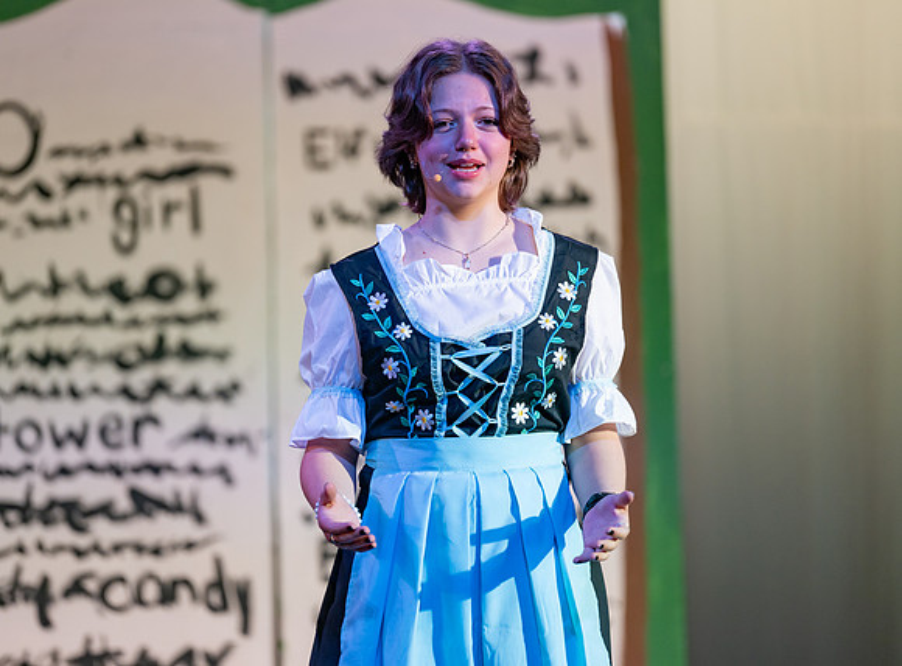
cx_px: 391
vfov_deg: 6.1
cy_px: 297
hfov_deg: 8.2
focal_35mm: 242
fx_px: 6274
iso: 500
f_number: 2.8
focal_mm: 200
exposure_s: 1/250
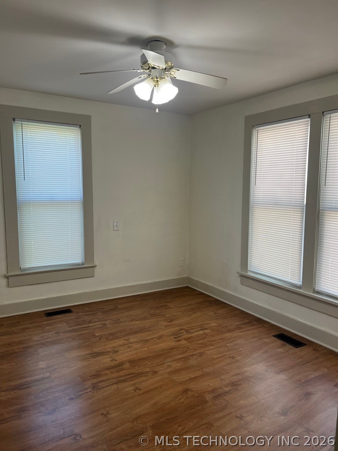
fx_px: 338
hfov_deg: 53.1
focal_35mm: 26
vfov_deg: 67.3
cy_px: 226
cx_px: 169
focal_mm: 5.1
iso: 64
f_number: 1.6
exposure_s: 1/120
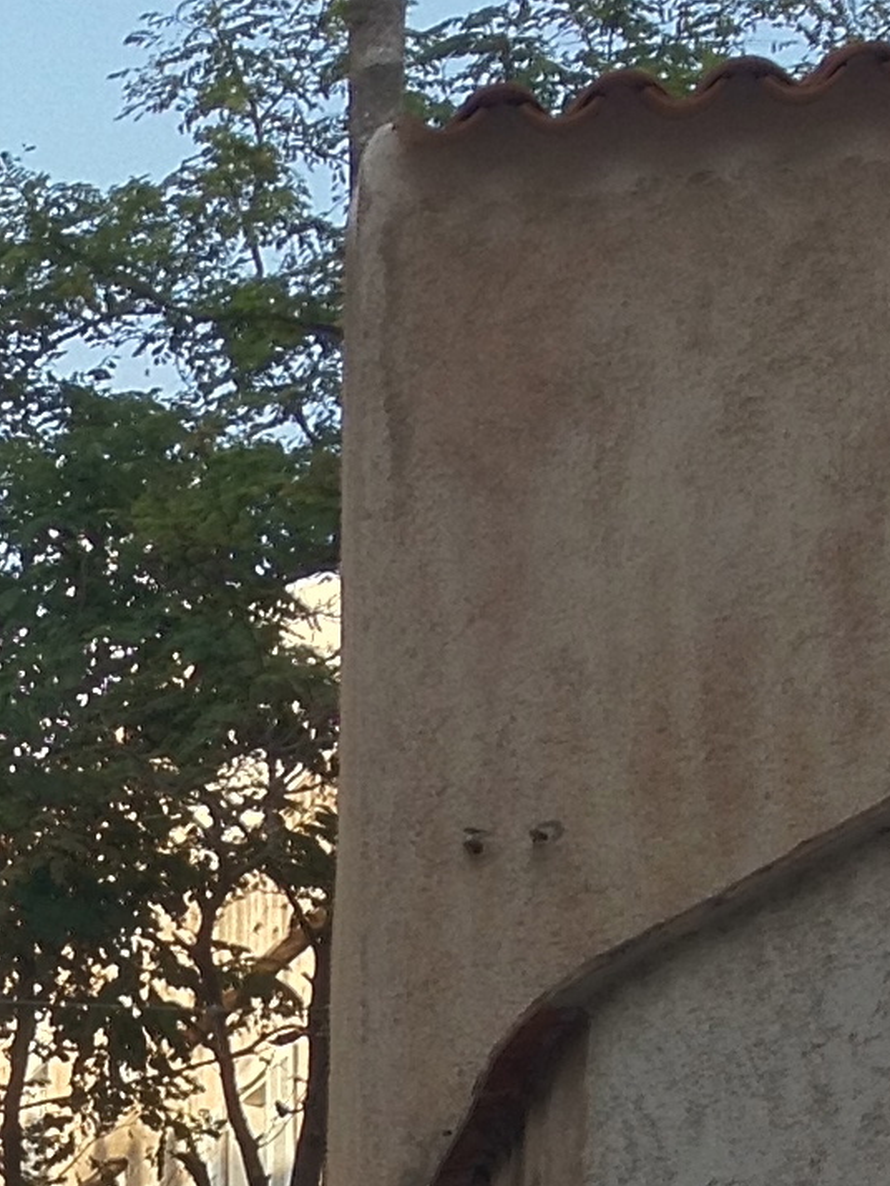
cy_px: 2120
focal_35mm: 160
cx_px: -998
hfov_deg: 8.7
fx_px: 5482
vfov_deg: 11.5
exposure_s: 1/363
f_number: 2.4
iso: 64
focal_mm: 4.28
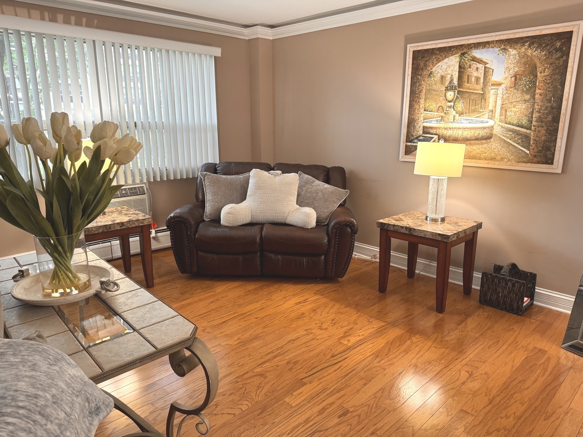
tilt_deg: -13.5
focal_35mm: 24
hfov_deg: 71.6
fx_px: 404
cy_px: 218
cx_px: 292
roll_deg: +0.1
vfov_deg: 56.8
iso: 250
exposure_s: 1/42
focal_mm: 6.76
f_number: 1.78
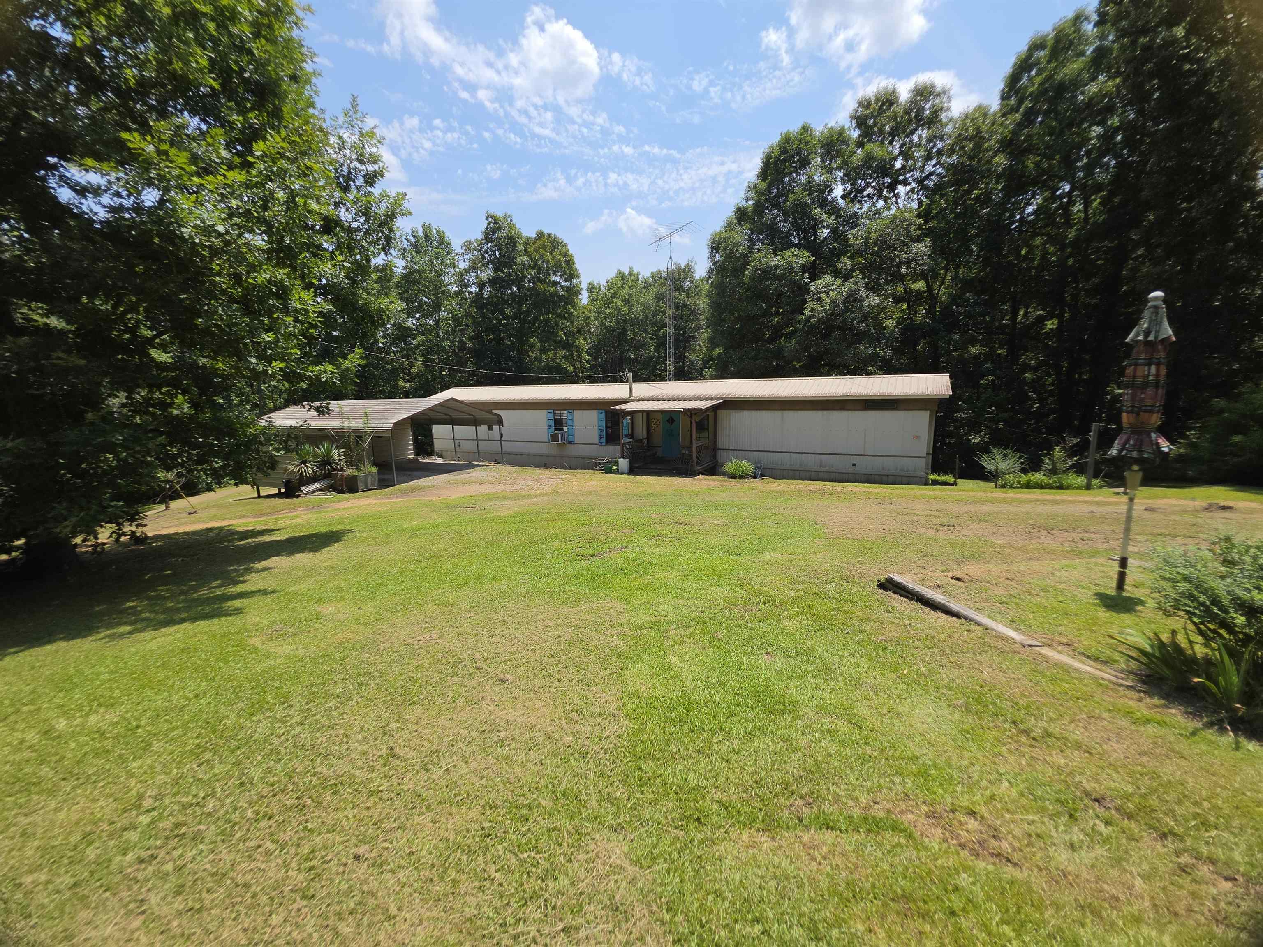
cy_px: 474
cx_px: 632
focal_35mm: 13
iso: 32
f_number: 1.9
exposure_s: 1/2140
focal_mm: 2.2
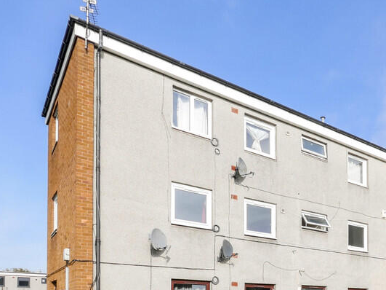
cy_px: 191
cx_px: 310
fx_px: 301
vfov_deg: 50.5
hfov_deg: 60.0
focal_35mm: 27
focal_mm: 7
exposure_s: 1/400
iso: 200
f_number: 7.1
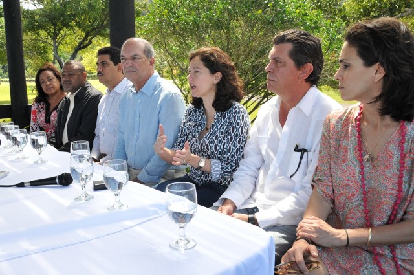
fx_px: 379
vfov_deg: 39.9
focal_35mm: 33
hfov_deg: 57.3
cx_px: 207
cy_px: 138
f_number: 8
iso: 500
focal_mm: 22
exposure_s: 1/250
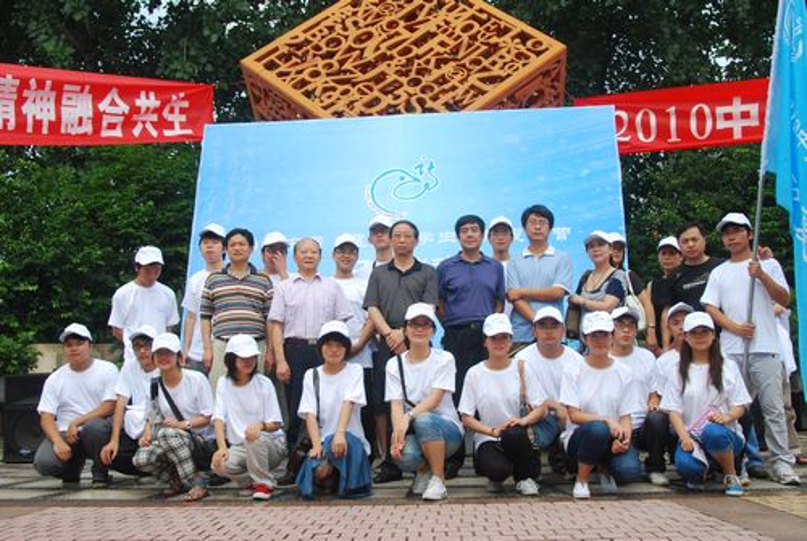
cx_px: 404
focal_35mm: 44
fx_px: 977
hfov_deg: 44.9
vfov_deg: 30.9
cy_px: 270
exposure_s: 1/200
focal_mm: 29
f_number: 10
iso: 200
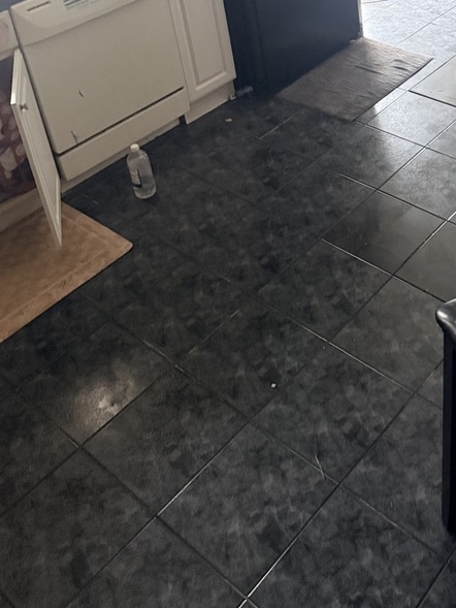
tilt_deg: -27.6
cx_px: 394
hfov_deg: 31.6
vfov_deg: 39.6
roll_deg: +3.9
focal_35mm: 44
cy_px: 52
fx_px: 773
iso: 800
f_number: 1.78
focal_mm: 6.76
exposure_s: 1/60
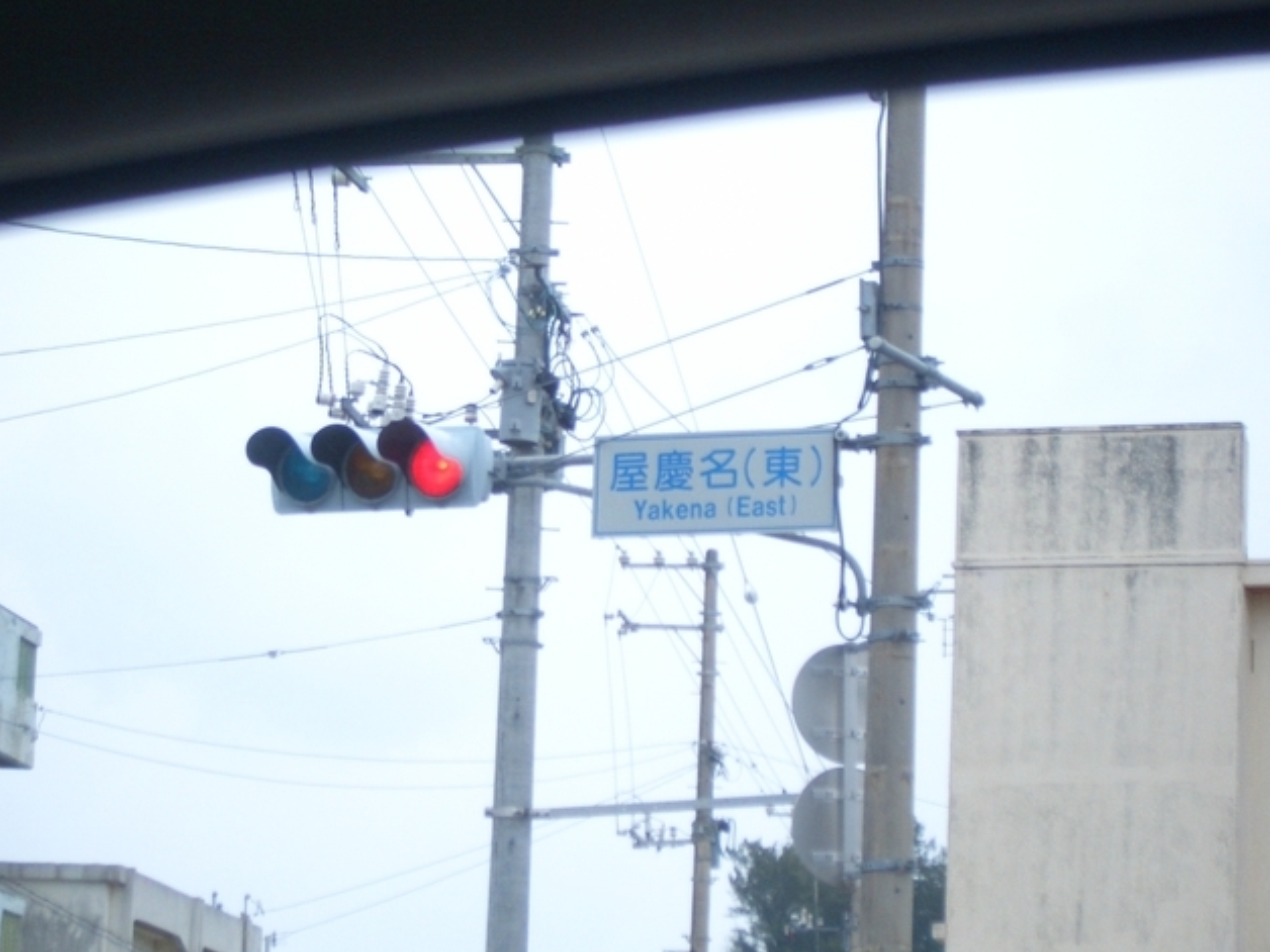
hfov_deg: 16.8
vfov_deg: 12.7
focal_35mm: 117
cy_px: 516
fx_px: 4293
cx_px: 645
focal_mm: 17.4
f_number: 4.8
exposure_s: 1/125
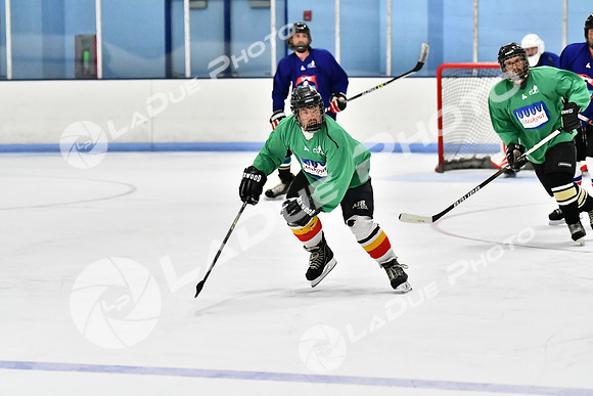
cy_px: 198
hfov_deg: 11.8
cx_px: 296
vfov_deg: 7.9
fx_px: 2867
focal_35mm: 174
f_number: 2.8
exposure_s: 1/1600
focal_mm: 116
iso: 8000
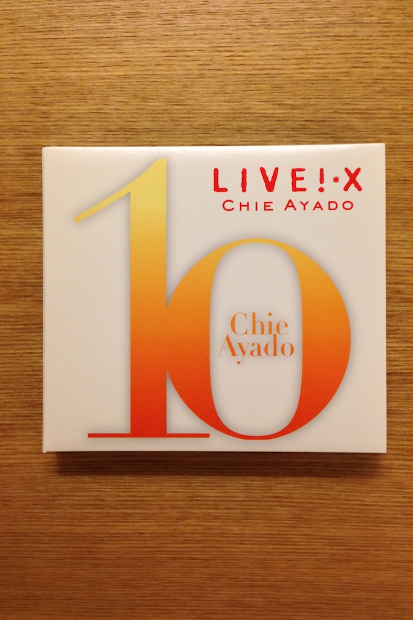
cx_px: 224
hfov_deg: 37.8
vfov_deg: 54.4
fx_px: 602
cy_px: 306
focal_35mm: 35
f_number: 2.4
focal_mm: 4.12
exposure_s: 1/20
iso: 200
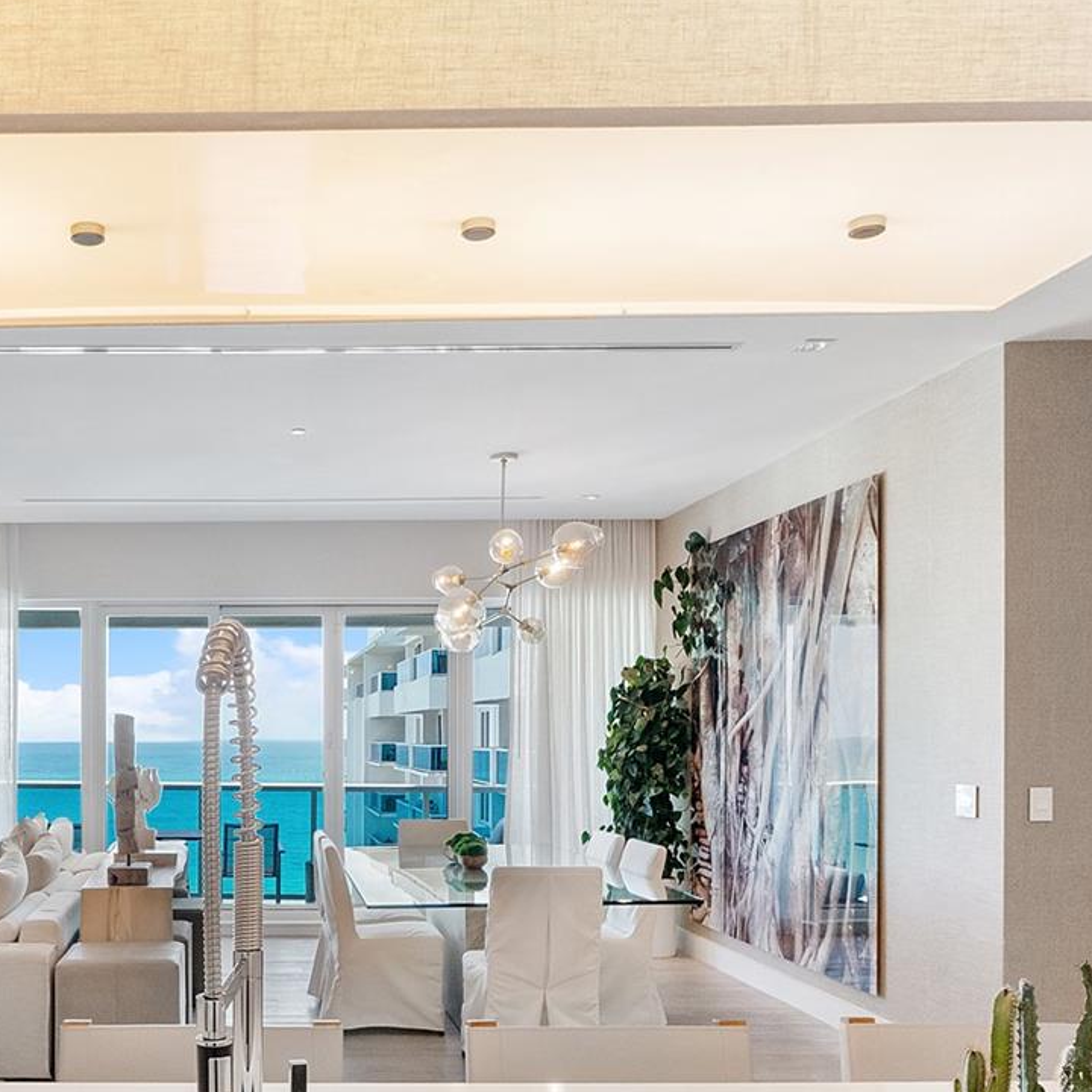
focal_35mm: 34
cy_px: 704
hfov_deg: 46.1
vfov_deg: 47.9
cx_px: 232
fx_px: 1213
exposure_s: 1/160
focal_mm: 12
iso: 800
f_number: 7.1
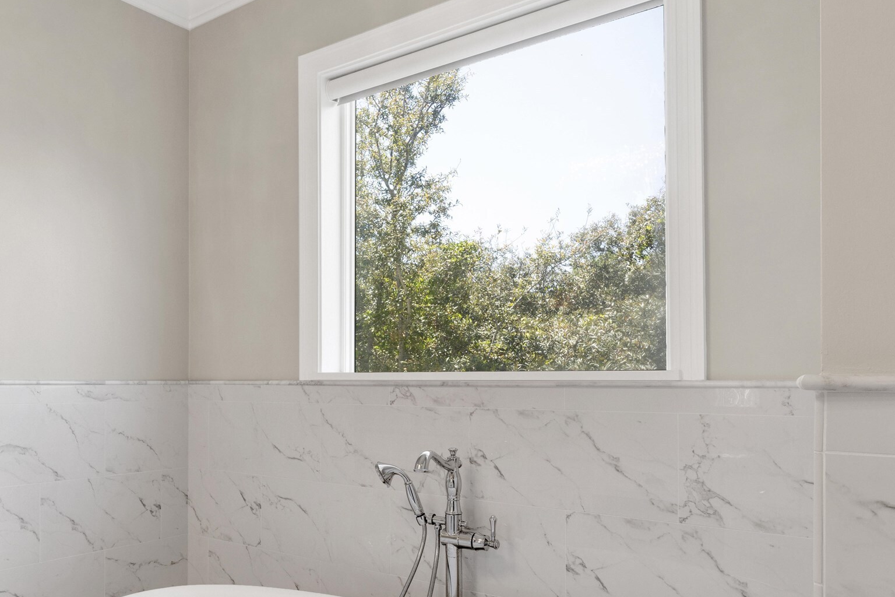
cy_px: 359
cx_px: 224
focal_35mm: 30
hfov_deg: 58.7
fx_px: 746
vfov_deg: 43.4
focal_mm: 15
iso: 400
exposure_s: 1/30
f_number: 13
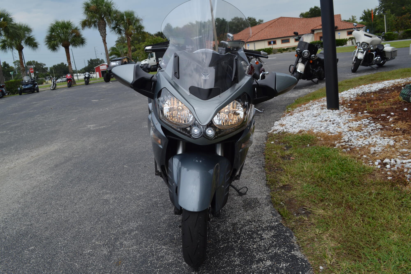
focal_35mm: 30
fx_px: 342
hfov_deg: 61.9
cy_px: 137
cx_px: 206
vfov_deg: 43.6
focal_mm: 20
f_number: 8
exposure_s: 1/250
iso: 100
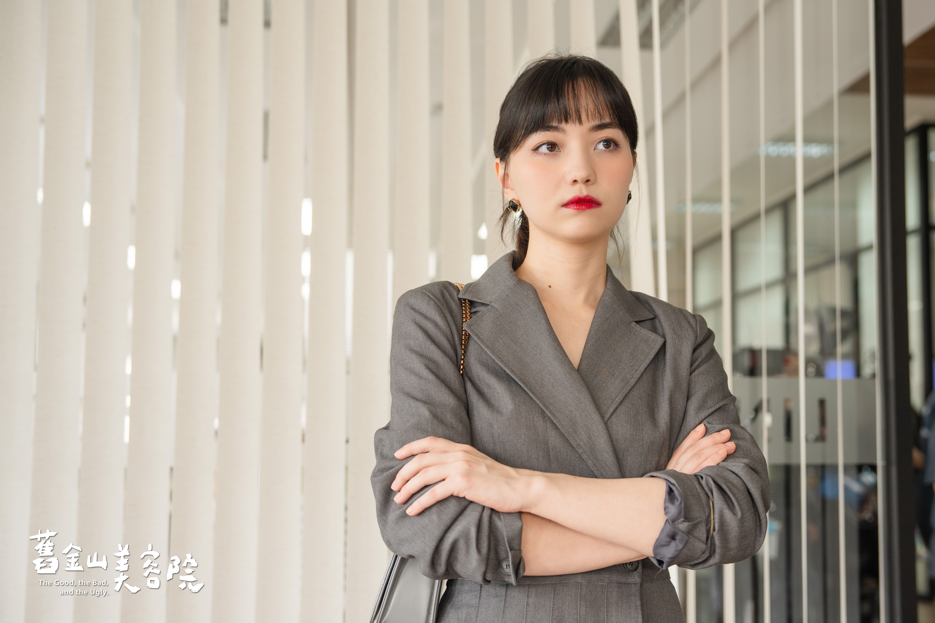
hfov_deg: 28.8
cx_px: 468
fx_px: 1818
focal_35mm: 70
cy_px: 312
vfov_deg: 19.5
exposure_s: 1/200
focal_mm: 70
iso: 1600
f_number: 2.8
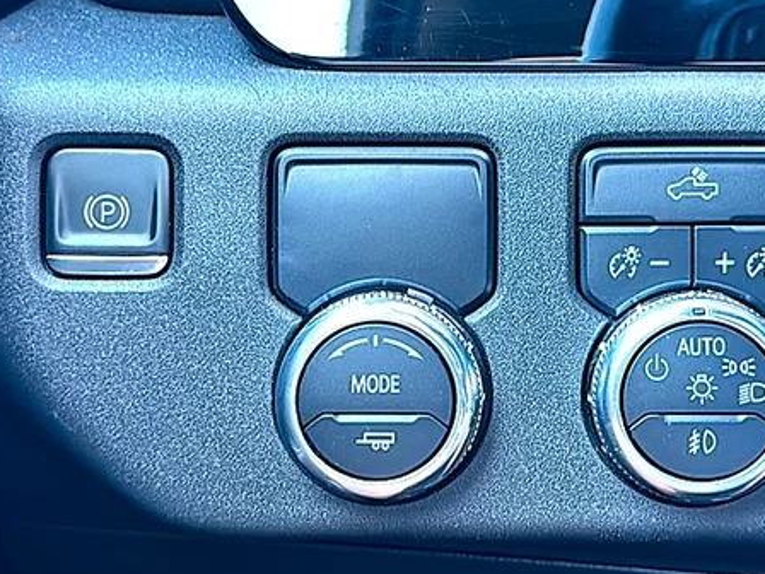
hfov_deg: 37.9
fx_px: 1105
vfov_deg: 29.1
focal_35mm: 50
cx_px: 480
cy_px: 254
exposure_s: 1/40
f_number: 1.78
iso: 200
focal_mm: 6.86
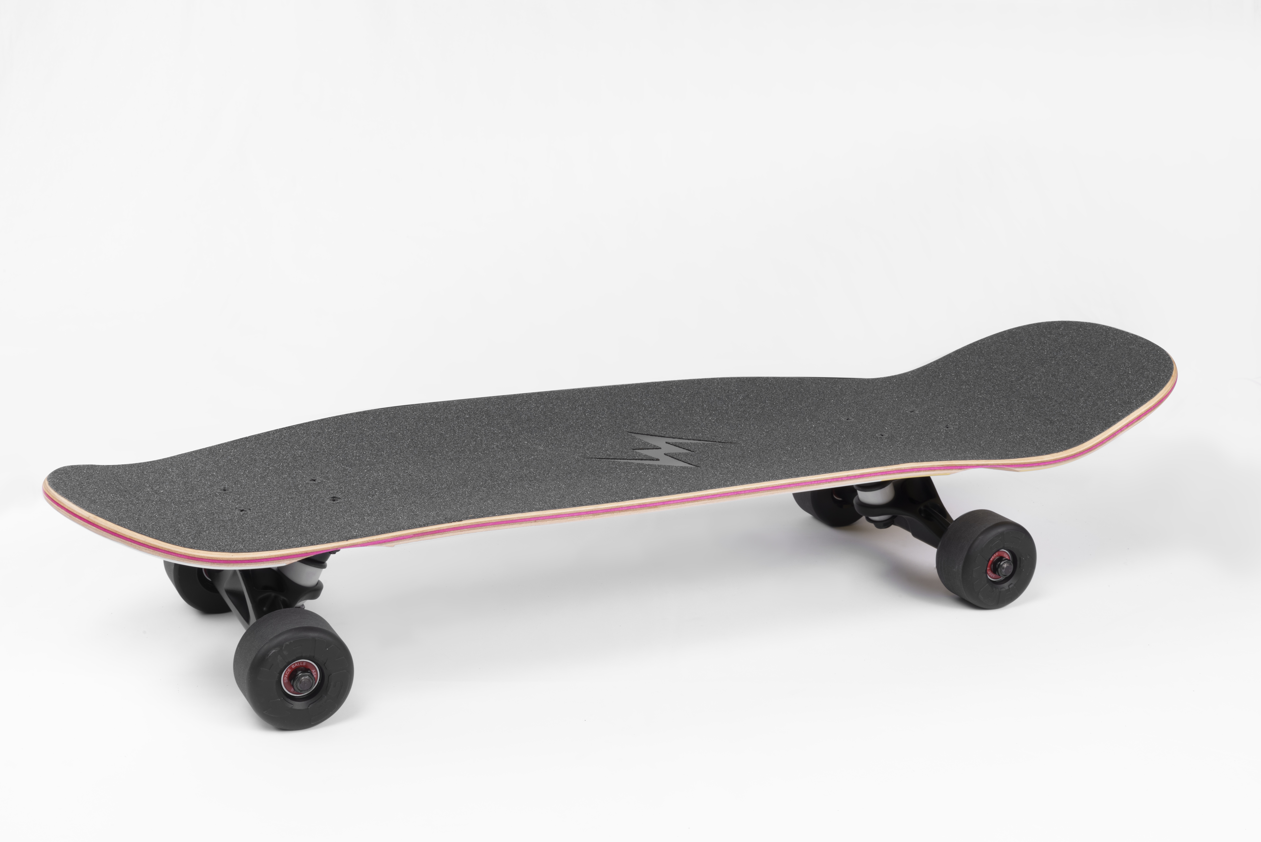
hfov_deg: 39.6
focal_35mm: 50
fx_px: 1752
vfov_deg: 27.0
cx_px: 630
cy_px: 421
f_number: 20
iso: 125
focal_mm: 50
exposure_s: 1/100
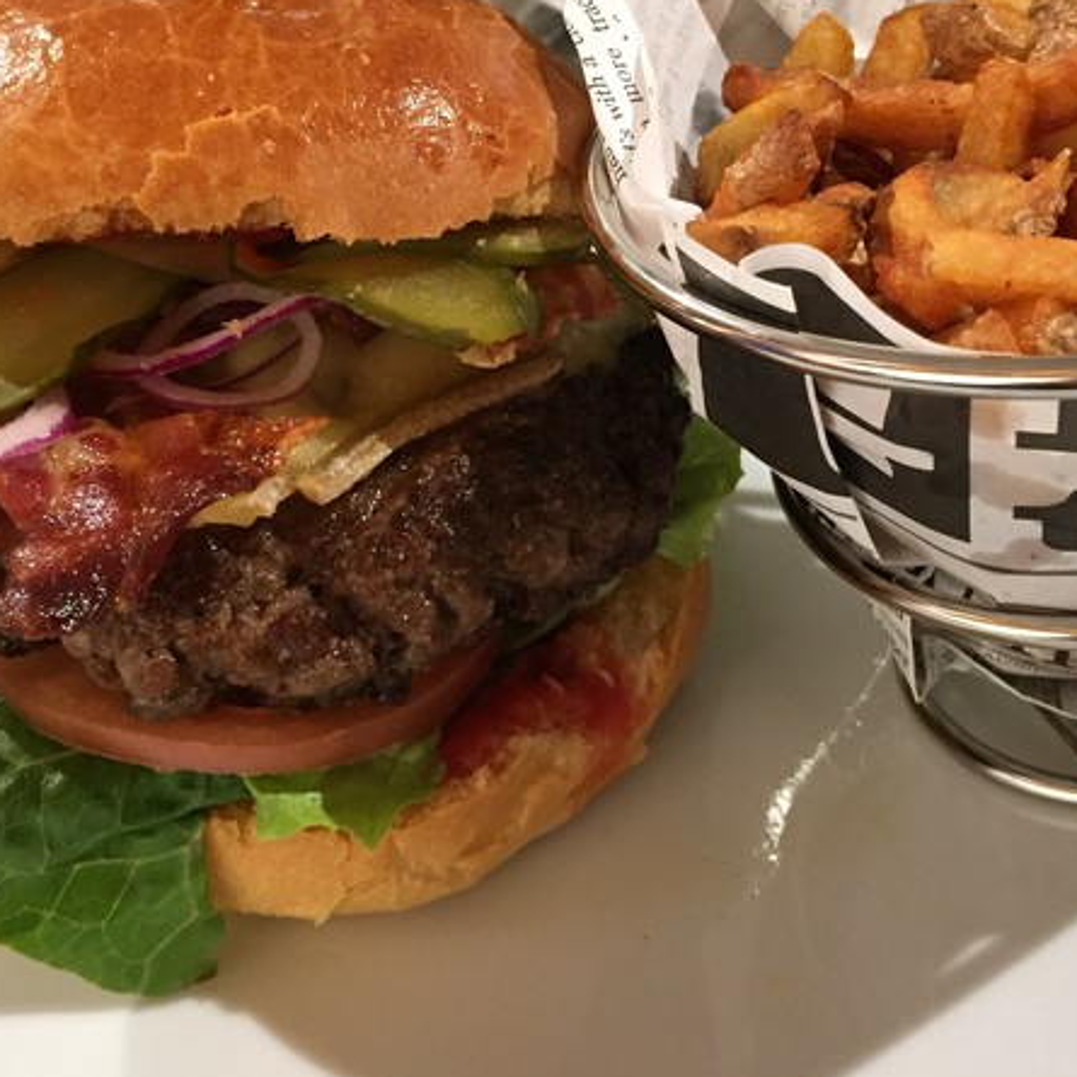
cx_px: 702
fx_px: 1654
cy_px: 382
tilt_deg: -30.6
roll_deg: +0.2
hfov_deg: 35.8
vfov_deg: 35.8
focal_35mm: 47
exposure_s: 1/33
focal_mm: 4.15
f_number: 2.2
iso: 250
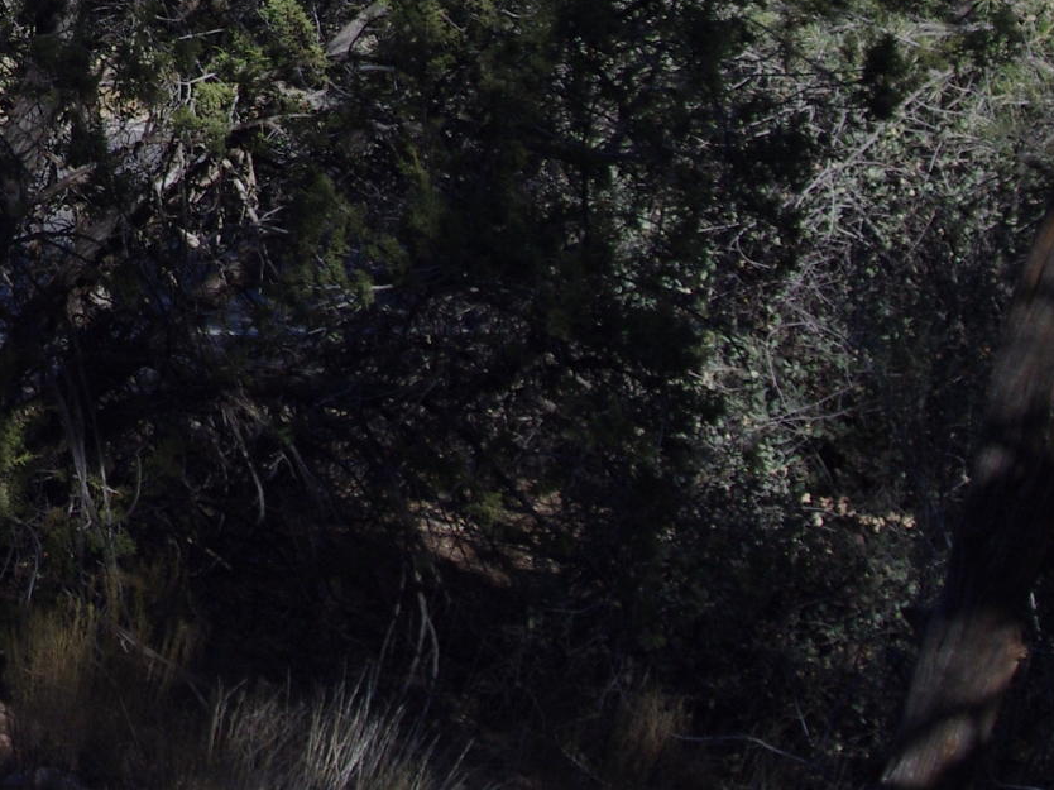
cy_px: -411
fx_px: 4414
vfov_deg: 9.9
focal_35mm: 145
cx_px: -778
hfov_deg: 12.5
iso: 640
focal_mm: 28
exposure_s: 1/640
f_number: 6.3
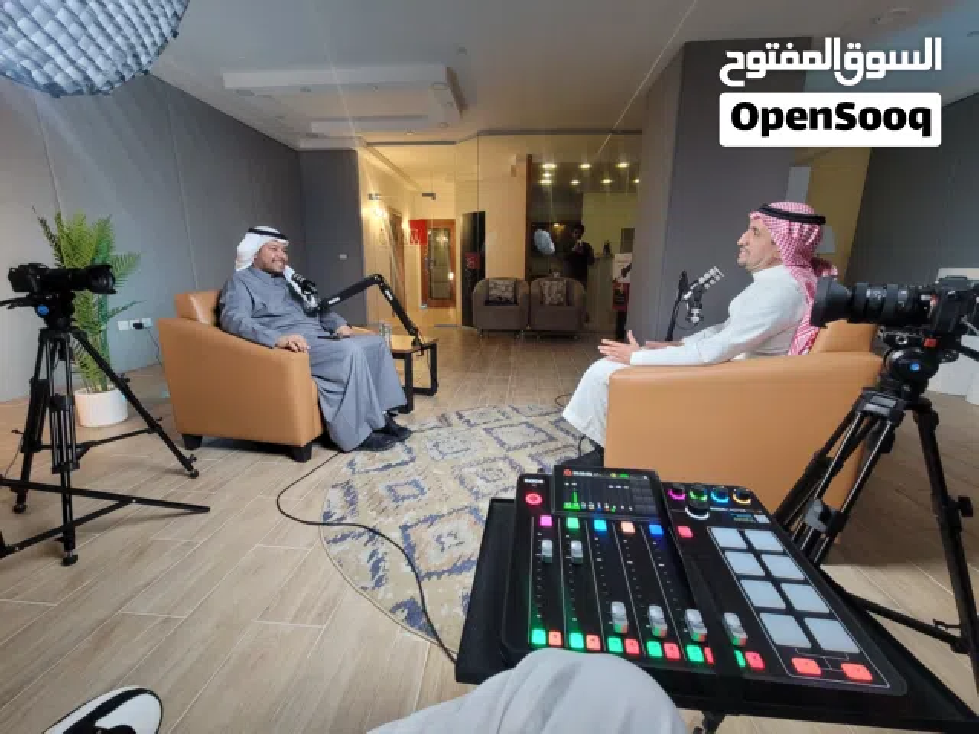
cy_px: 367
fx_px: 368
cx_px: 490
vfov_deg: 89.9
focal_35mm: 13
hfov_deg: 106.2
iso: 320
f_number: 2.2
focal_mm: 2.2
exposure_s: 1/40
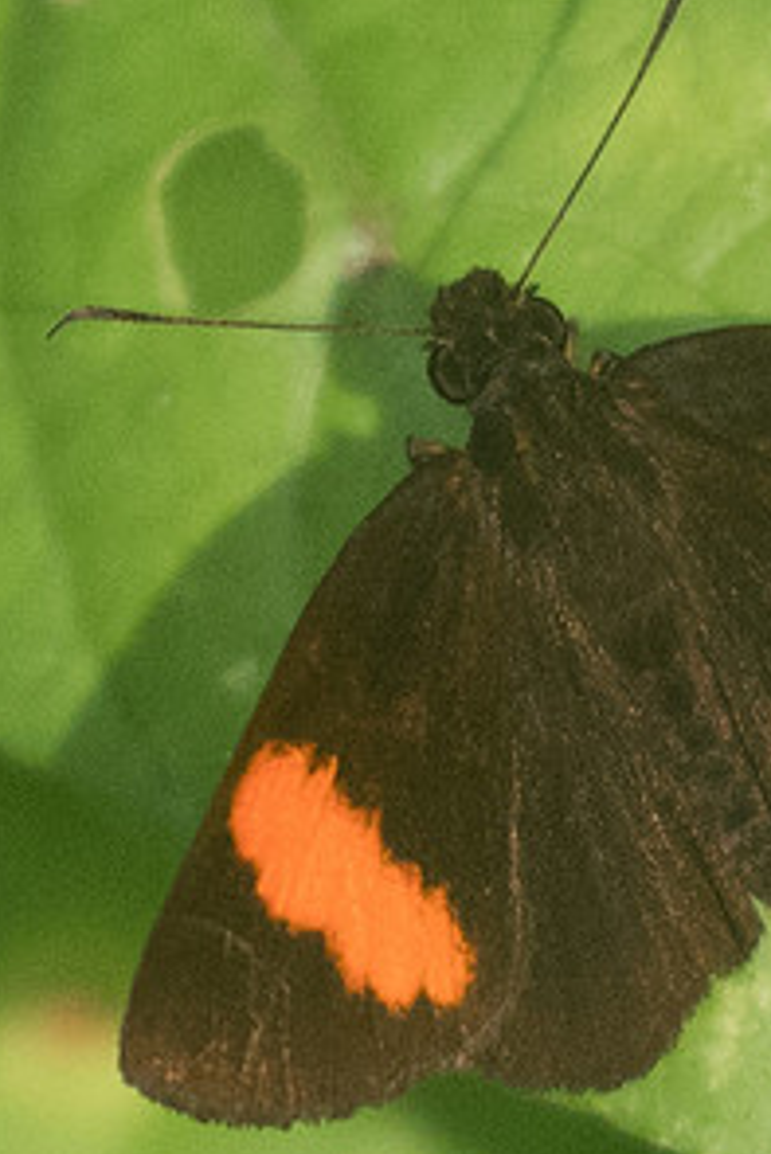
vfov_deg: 1.2
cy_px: 682
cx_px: 776
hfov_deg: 0.8
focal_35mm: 1652
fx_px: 53004
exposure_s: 1/1600
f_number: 3.2
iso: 800
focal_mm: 150
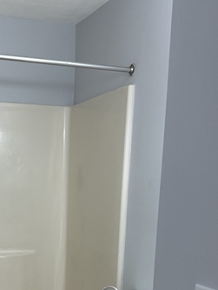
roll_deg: -1.2
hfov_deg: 26.0
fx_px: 462
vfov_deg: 33.1
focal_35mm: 55
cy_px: 262
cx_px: 42
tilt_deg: -10.5
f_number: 1.78
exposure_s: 1/131
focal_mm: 6.86
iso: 64
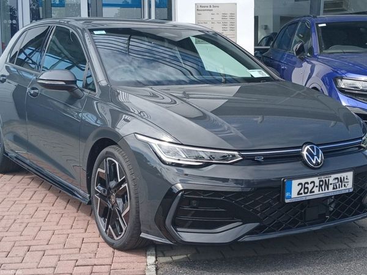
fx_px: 276
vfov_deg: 53.1
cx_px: 184
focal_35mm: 26
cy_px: 138
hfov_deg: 67.3
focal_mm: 3.98
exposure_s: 1/338
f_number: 1.8
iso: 20
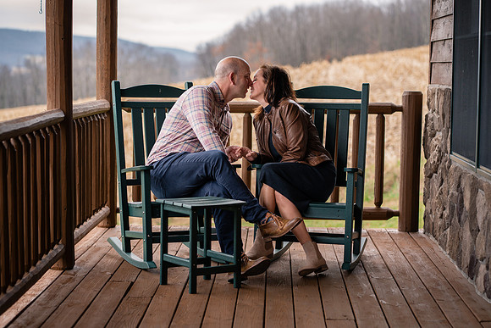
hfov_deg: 23.9
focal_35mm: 85
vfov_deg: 16.1
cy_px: 164
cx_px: 246
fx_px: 1160
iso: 320
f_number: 2.8
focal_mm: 85
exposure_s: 1/320
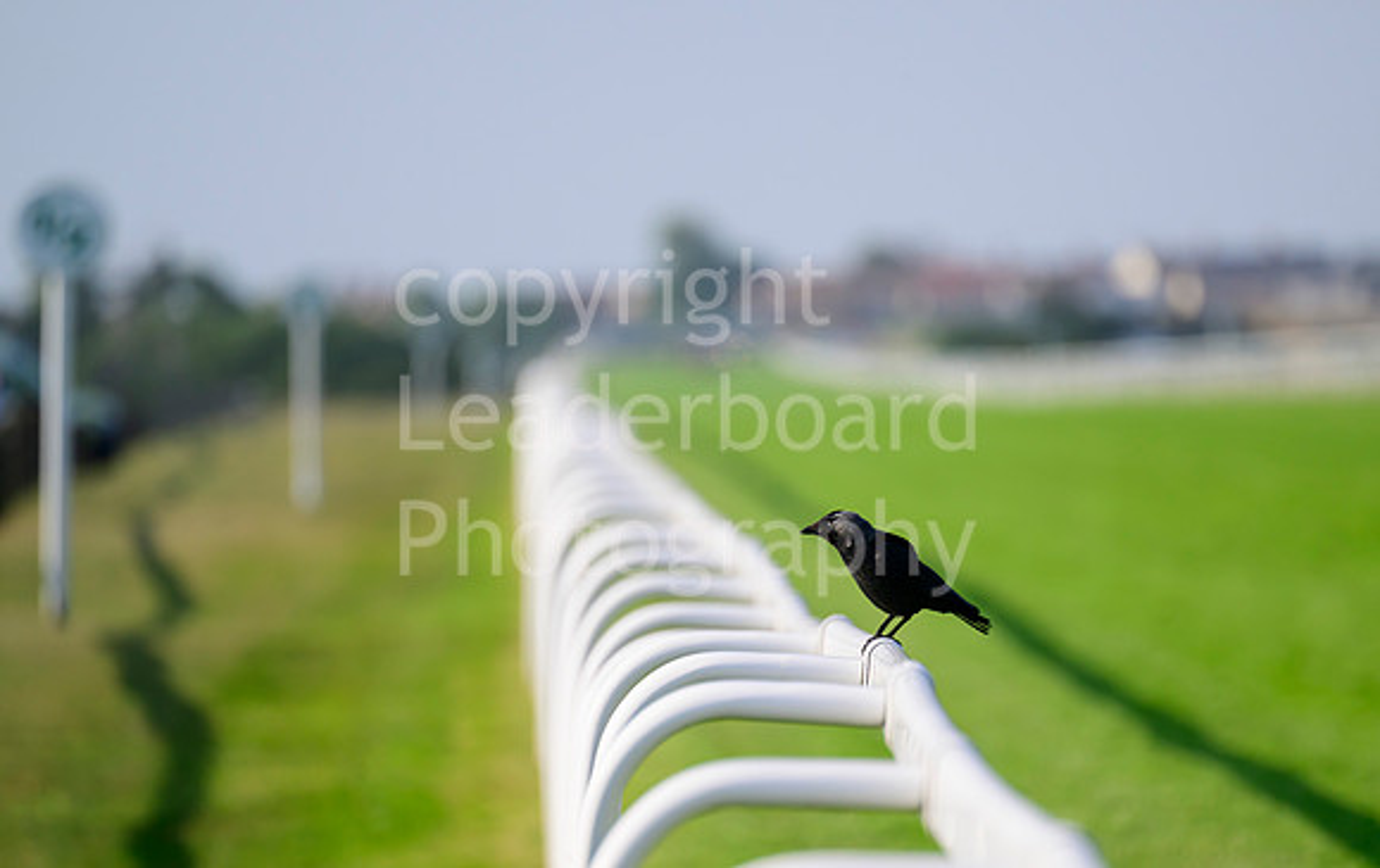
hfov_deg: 4.4
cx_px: 805
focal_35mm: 475
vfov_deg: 2.8
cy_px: 536
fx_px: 17892
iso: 400
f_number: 5.6
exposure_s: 1/1600
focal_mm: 400
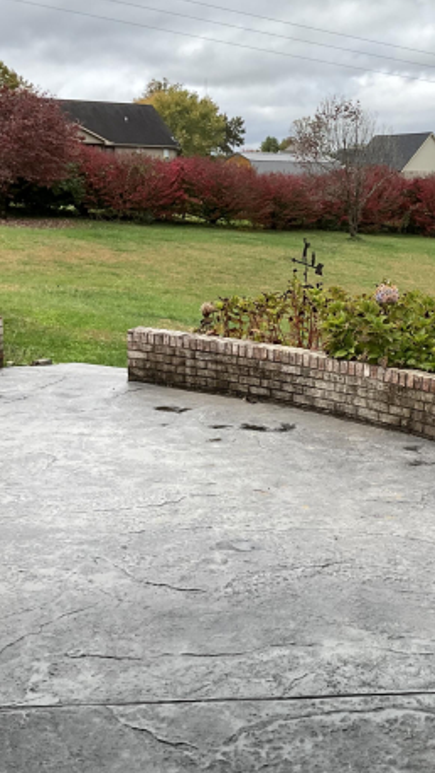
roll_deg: +2.3
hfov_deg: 25.7
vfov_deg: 44.6
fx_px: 942
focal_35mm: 46
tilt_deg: -12.0
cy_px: 373
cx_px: 328
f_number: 1.8
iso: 25
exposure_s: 1/683
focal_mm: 3
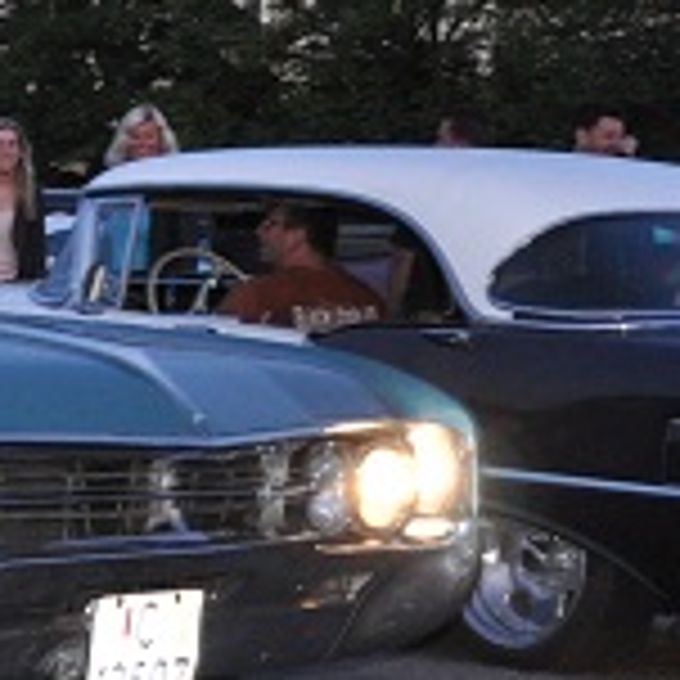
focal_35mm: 182
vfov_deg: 9.6
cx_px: -608
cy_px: 376
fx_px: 4045
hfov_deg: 9.1
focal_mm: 28
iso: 800
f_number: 4
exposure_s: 1/80
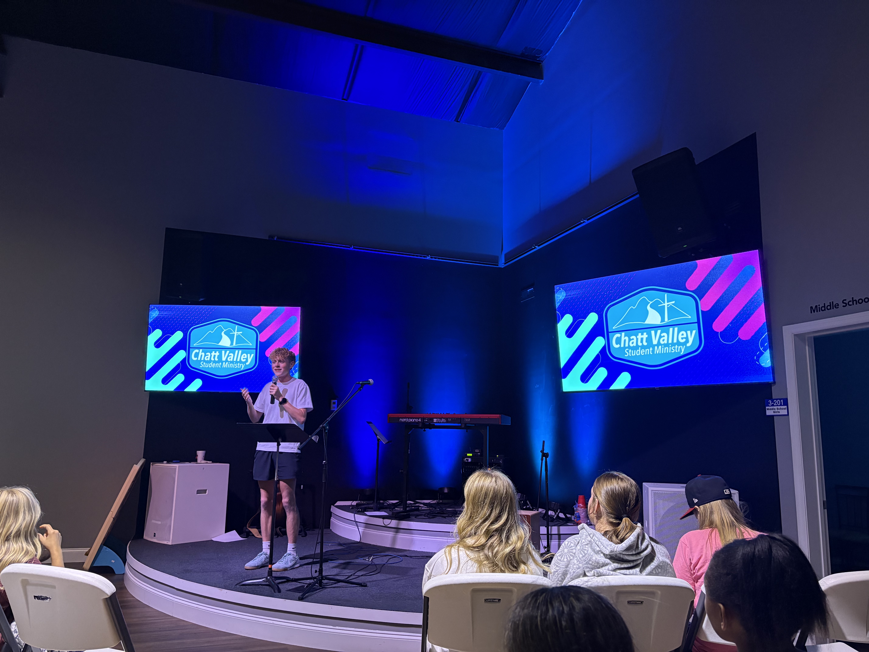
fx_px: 653
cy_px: 326
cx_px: 434
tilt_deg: +10.3
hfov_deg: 67.3
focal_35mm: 26
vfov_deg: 53.1
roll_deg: -0.7
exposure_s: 1/41
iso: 320
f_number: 1.6
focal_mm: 5.96
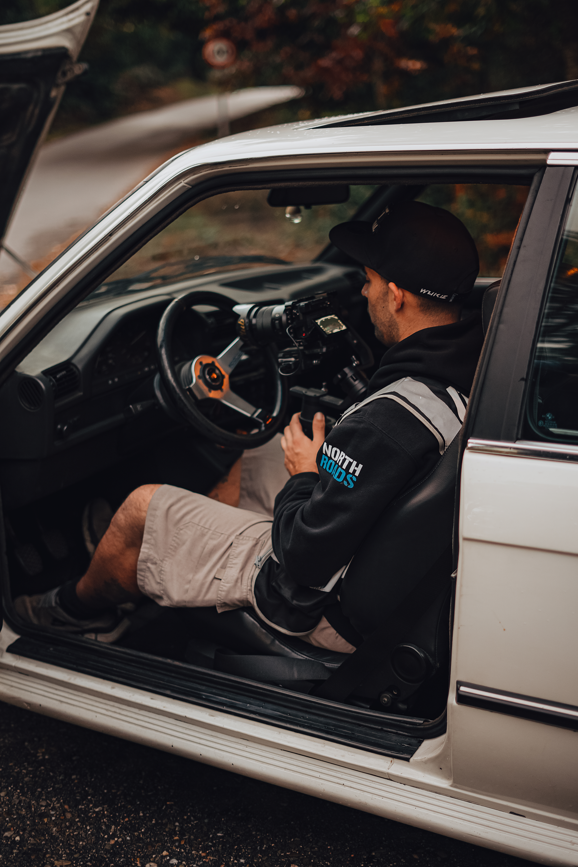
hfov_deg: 26.0
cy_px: 416
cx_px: 300
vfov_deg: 38.2
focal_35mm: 52
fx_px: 1252
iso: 250
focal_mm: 50
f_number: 1.8
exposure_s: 1/50
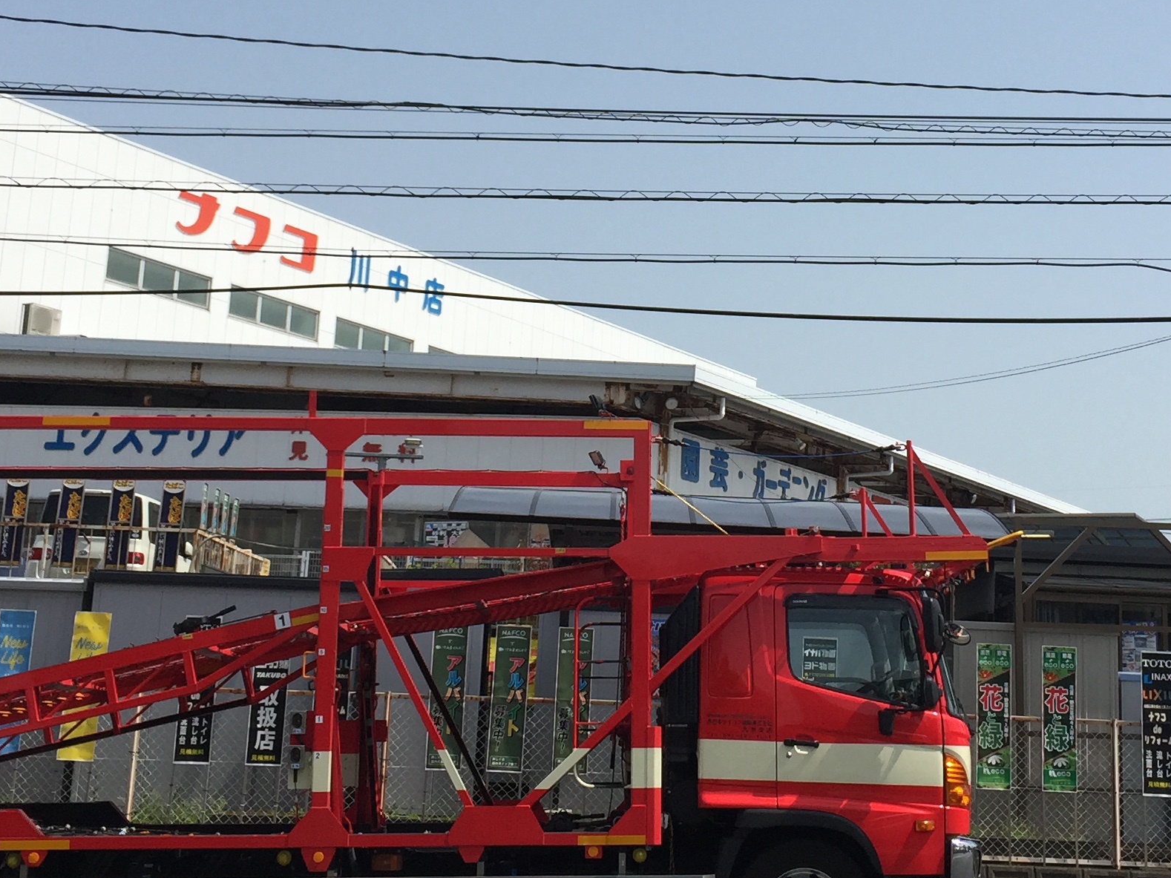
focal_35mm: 60
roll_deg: -3.3
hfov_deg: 32.0
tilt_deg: +14.8
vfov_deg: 24.2
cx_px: 734
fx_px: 2029
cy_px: 229
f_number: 2.2
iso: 32
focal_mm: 4.15
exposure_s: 1/2326
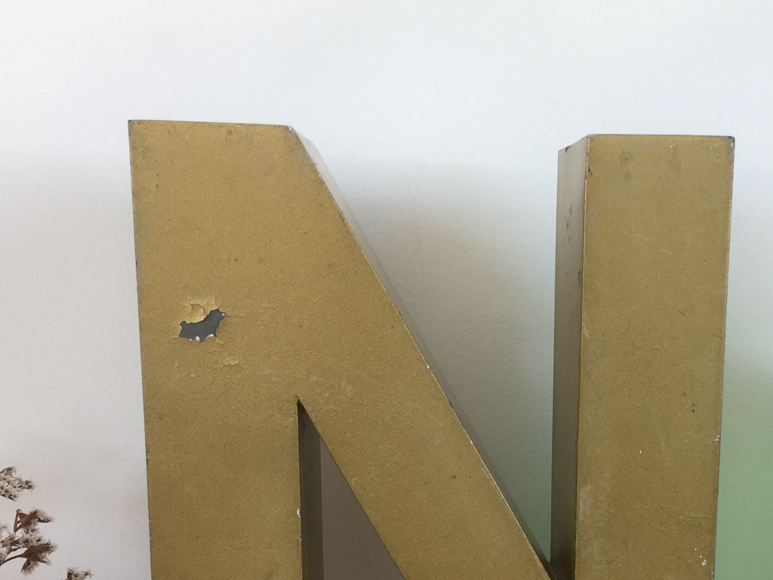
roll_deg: -0.7
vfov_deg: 26.9
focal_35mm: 53
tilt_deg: -10.3
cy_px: 475
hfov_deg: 35.7
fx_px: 1184
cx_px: 539
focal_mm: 4.15
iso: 40
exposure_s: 1/100
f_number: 2.2
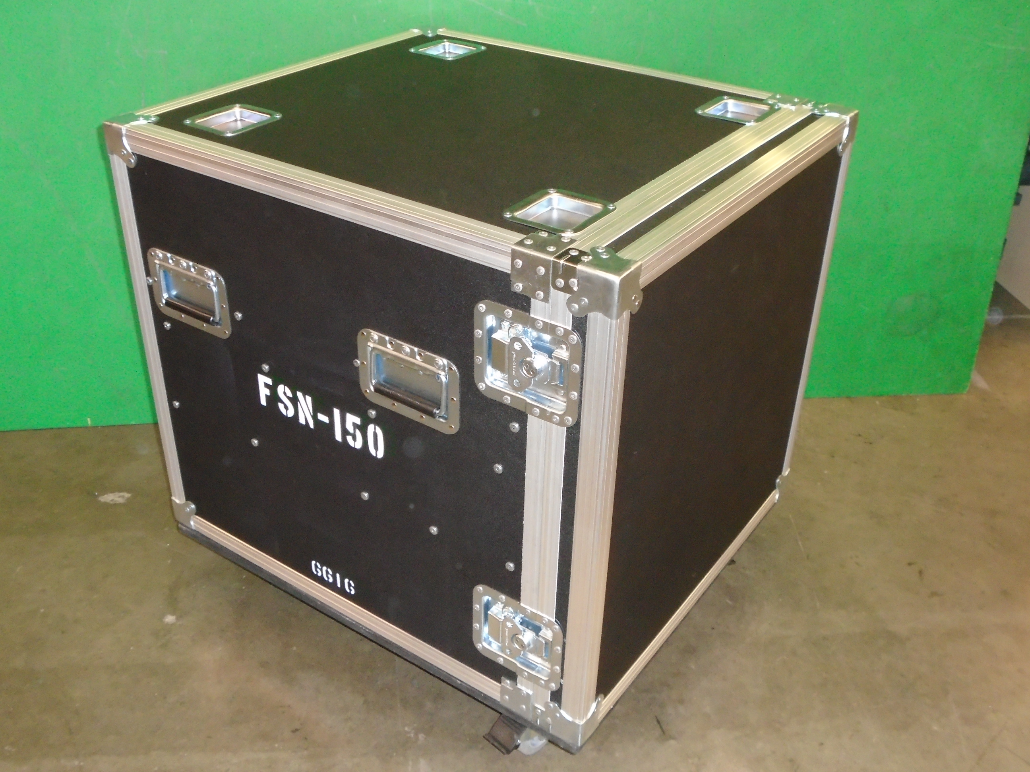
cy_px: 386
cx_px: 515
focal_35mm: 36
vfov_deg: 39.7
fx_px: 1071
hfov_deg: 51.4
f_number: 3.8
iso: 500
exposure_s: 1/40
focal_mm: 6.4
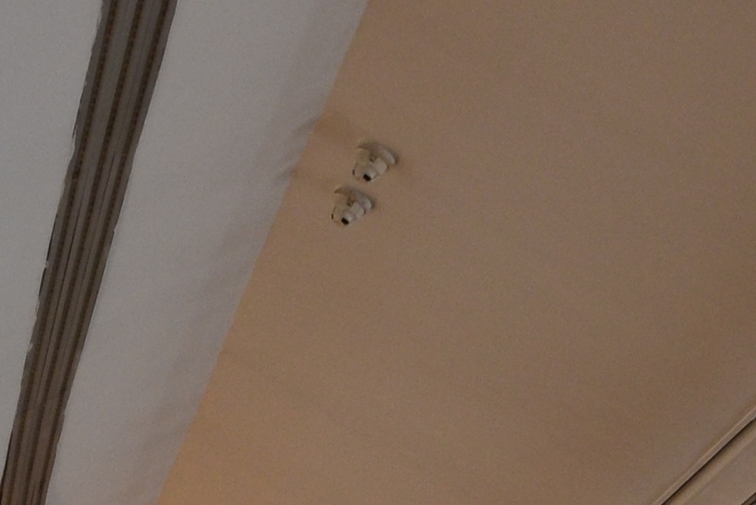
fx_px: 3591
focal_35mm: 171
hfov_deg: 11.8
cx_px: -91
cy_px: 1243
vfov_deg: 7.5
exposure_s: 1/60
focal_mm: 22
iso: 400
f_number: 8
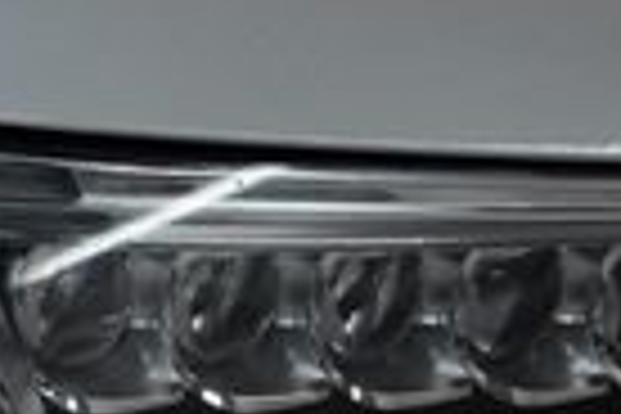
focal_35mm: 181
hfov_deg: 11.4
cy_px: 688
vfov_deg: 7.4
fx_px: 3122
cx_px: 243
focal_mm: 26
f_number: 3.8
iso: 800
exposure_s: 1/250
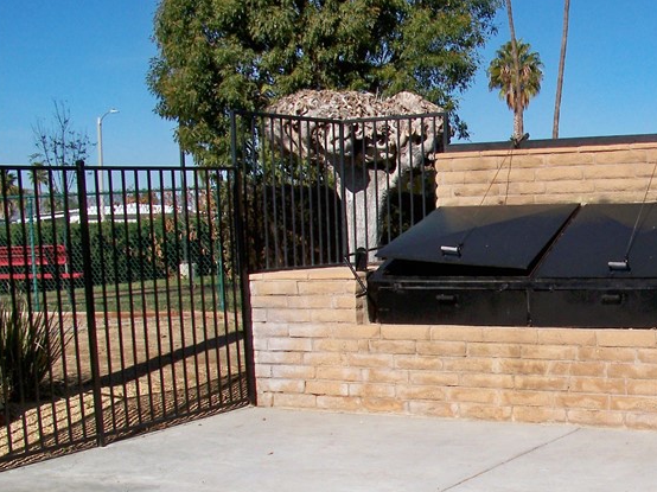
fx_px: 1157
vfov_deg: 23.6
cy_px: 397
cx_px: 597
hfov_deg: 30.3
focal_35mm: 61
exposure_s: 1/1000
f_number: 5.6
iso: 64
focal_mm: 5.85
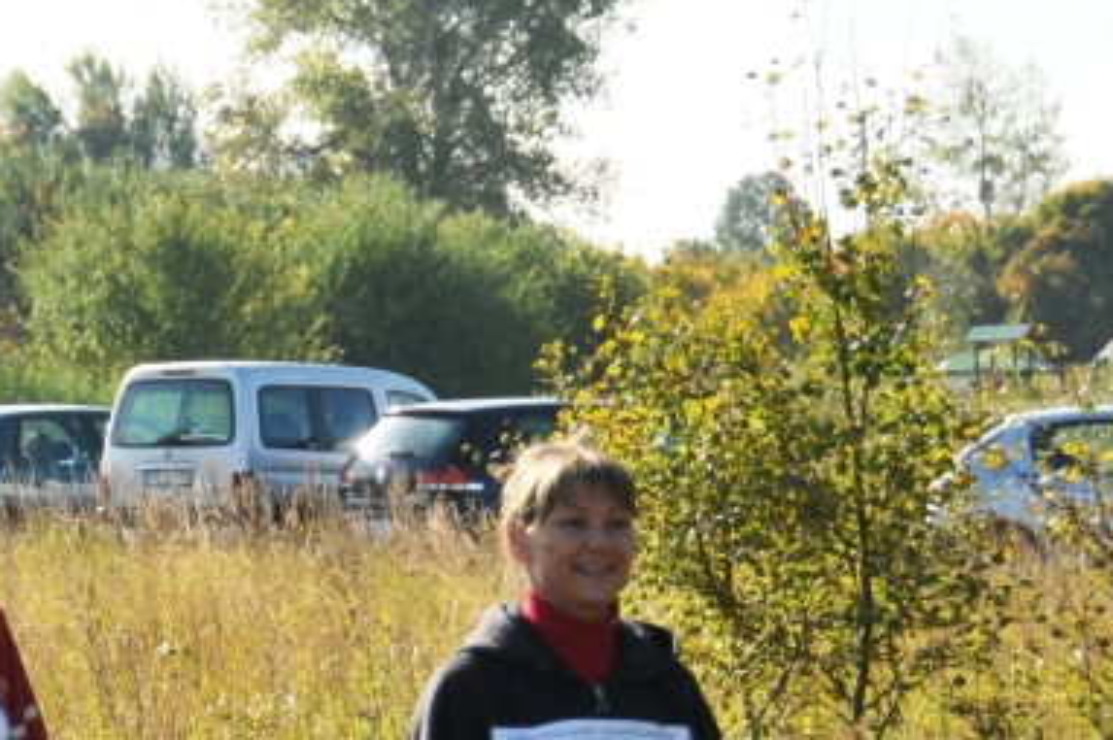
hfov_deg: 9.0
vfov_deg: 6.1
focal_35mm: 225
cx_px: -309
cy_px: 612
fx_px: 6950
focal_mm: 56
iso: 360
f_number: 5.6
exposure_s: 1/1250
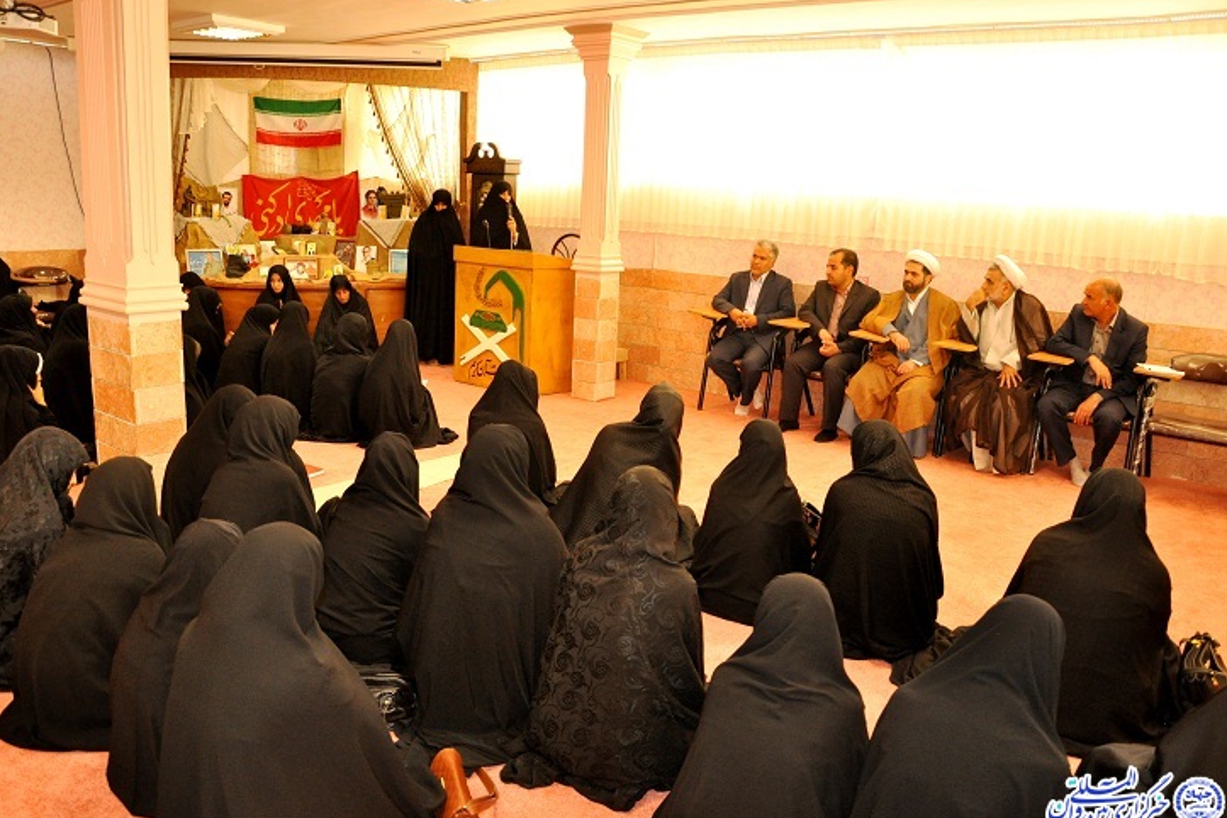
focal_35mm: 28
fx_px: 954
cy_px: 416
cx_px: 596
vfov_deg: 46.4
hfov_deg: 65.5
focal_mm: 18
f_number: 3.5
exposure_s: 1/80
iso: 800
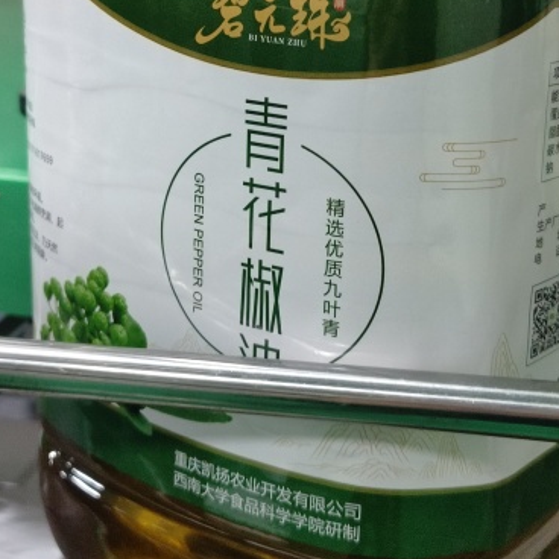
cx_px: 301
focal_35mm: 59
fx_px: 1078
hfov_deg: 29.1
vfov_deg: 28.5
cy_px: 122
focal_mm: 5.5
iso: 269
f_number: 1.88
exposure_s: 1/50
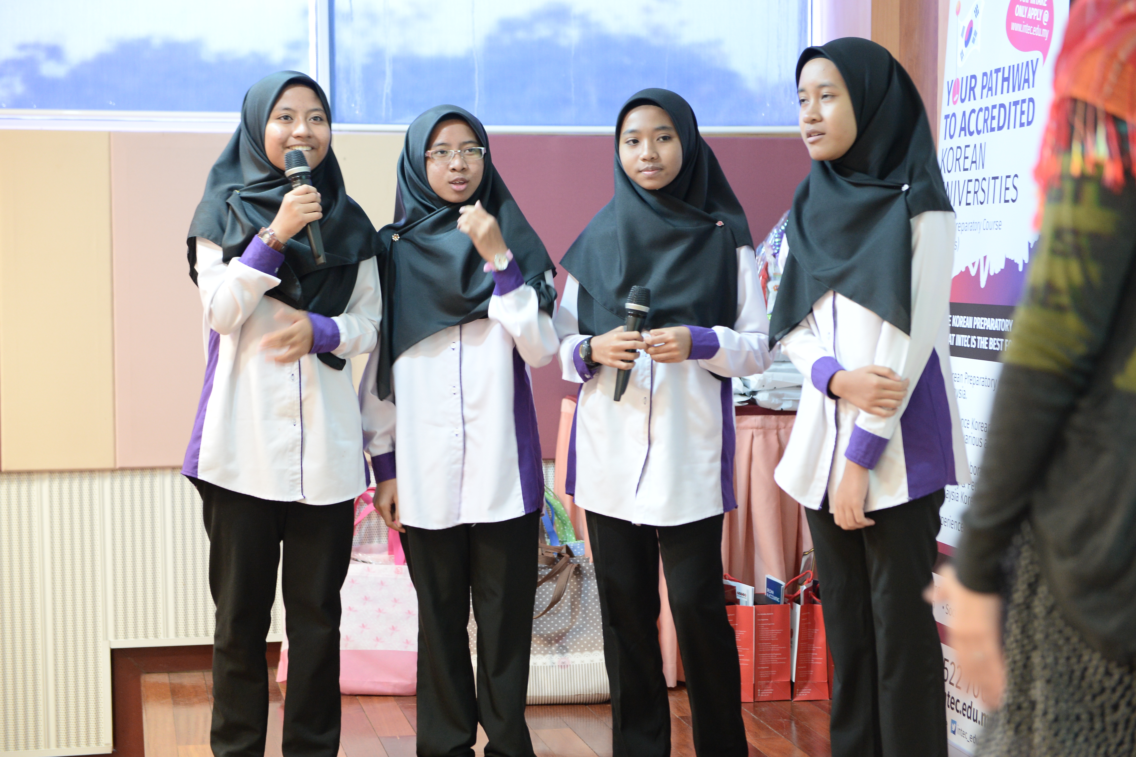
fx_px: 2209
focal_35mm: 70
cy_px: 378
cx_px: 568
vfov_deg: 19.5
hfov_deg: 28.8
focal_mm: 70
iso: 1600
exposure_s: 1/40
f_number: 3.2
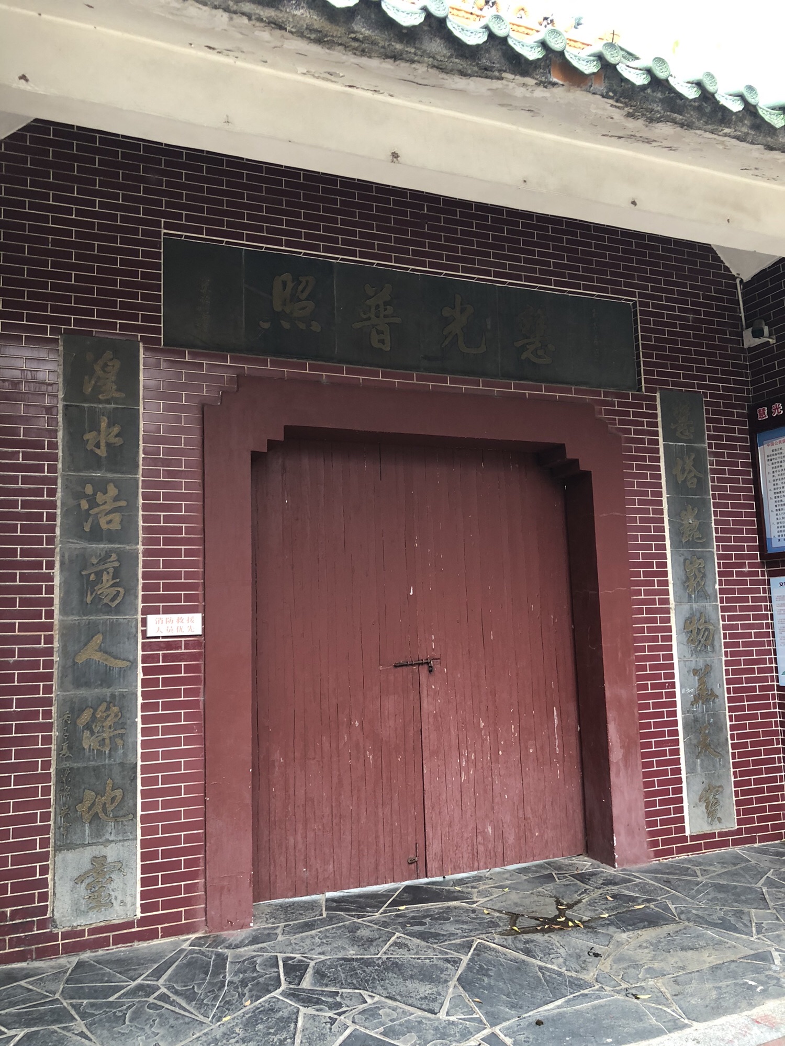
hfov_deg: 49.7
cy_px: 523
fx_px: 847
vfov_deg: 63.4
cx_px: 392
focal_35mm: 28
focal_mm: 4
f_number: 1.8
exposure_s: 1/17
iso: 40
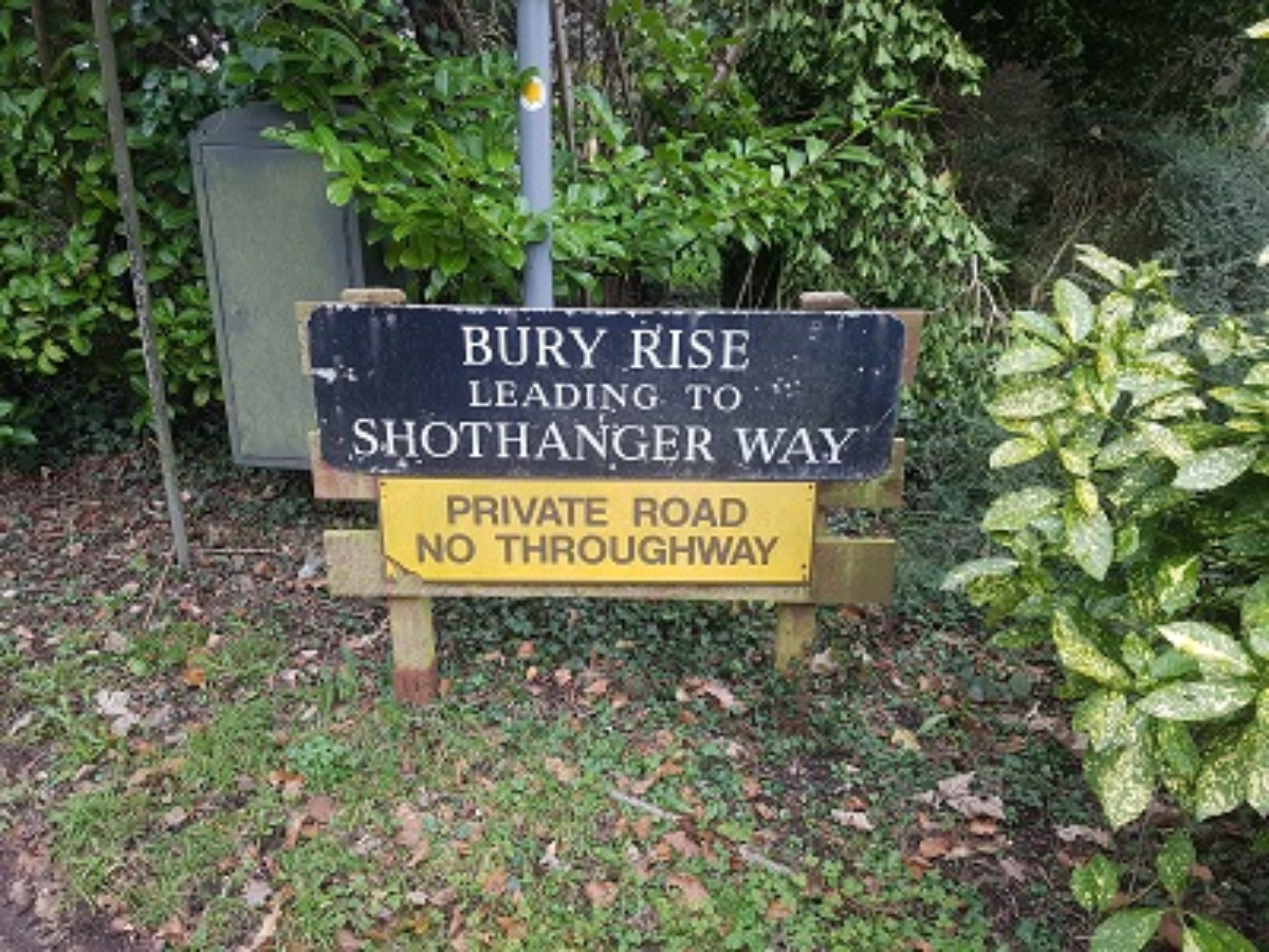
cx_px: 634
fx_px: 953
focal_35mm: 26
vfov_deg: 53.1
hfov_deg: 67.3
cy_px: 476
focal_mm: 4.2
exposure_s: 1/100
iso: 100
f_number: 1.7
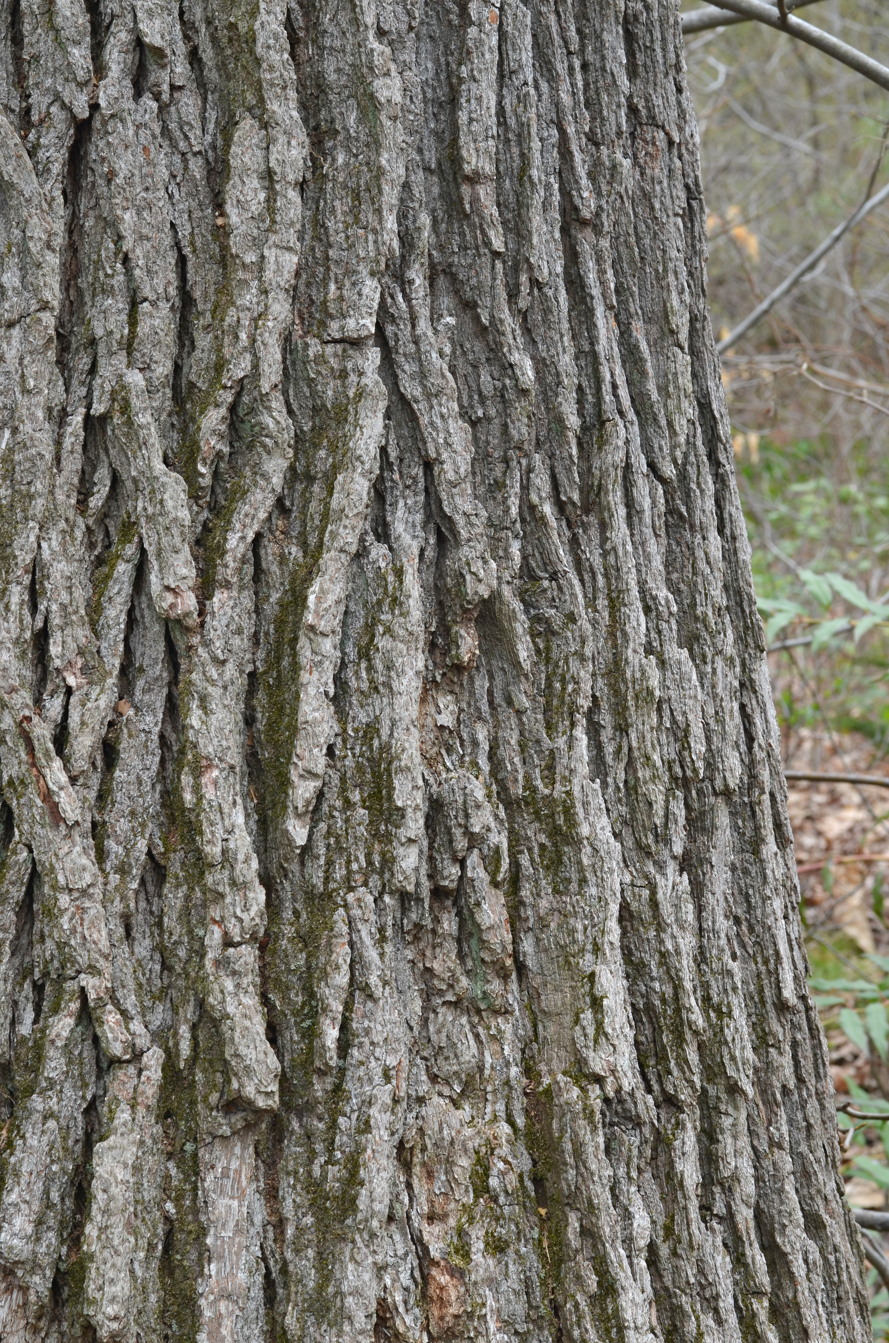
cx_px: 444
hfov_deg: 13.0
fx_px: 3907
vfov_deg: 19.5
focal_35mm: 105
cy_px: 672
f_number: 11
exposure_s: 1/20
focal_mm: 70
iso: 100
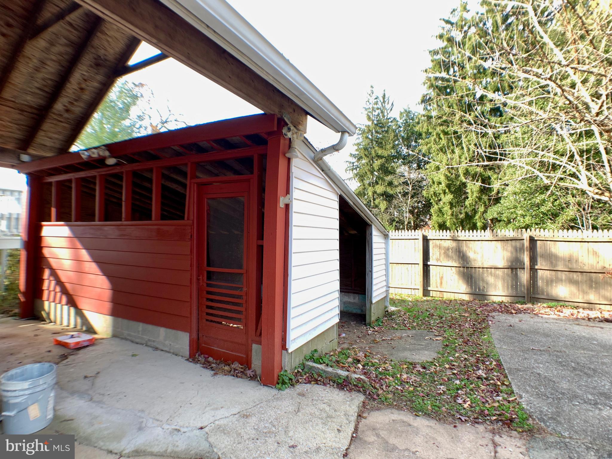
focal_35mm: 26
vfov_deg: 53.1
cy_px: 230
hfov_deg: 67.3
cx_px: 306
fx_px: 460
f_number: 1.8
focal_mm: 4.25
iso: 25
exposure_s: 1/175
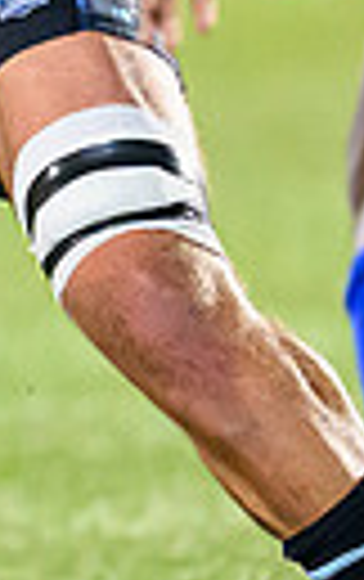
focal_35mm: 3379
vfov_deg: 0.6
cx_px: -209
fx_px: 53454
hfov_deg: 0.4
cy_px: -224
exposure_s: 1/1000
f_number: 3.2
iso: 8000
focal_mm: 400
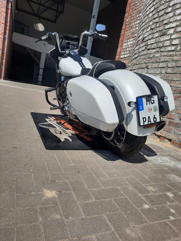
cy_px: 120
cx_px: 90
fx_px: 174
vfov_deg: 69.4
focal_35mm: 25
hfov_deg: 54.9
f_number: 2
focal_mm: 4.6
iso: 32
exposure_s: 1/1379
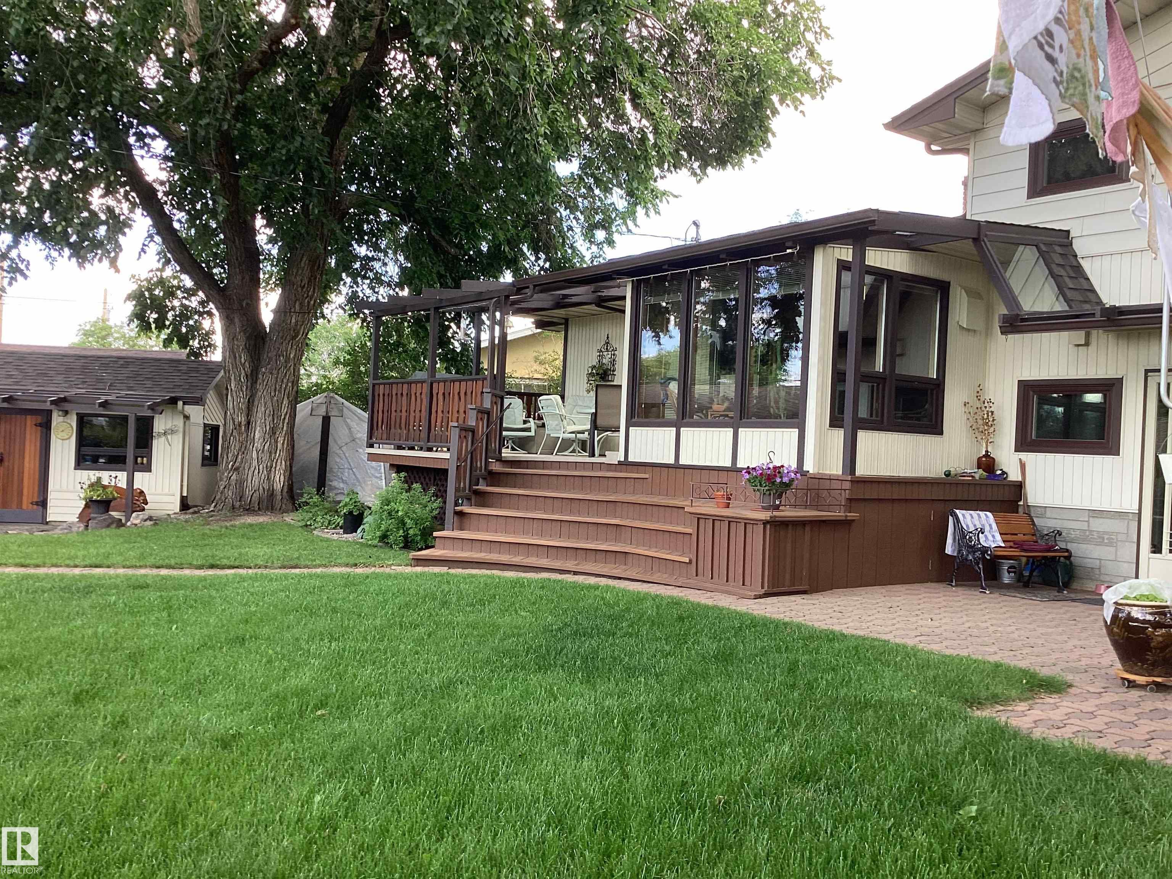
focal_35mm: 31
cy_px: 440
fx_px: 1050
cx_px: 586
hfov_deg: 58.4
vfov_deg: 45.4
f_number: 2.4
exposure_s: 1/120
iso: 50
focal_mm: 3.3
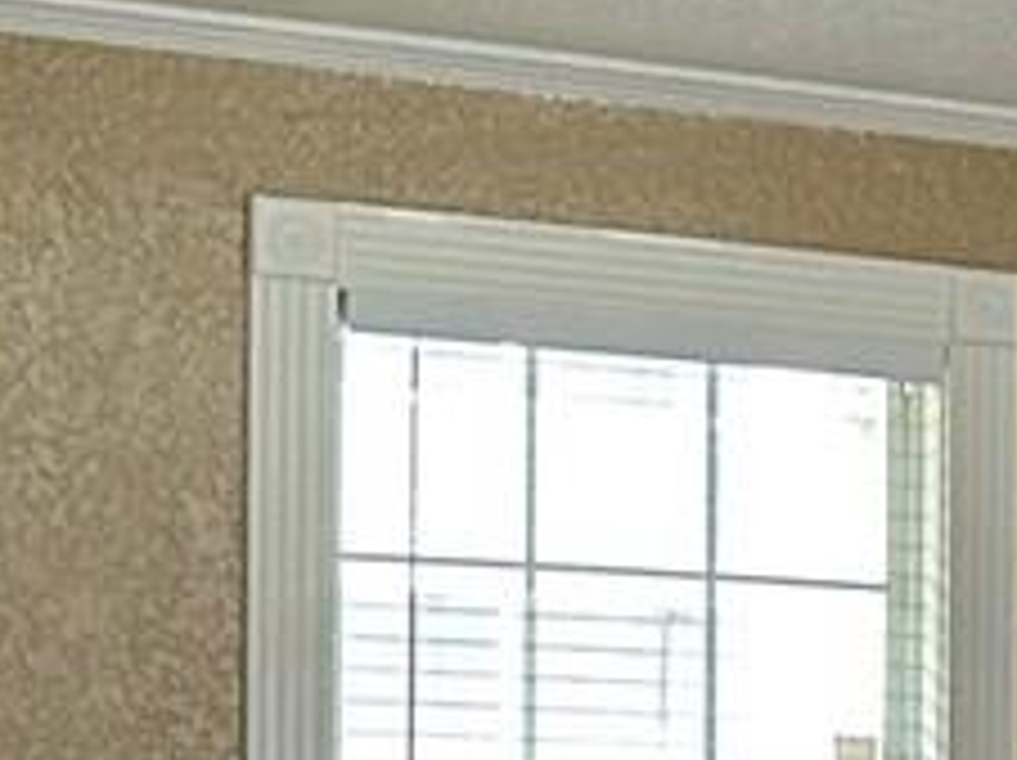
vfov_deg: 8.5
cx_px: 2552
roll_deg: -2.6
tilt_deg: -2.7
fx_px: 4989
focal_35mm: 170
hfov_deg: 10.0
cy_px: 1138
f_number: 1.78
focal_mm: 6.86
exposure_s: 1/60
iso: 320
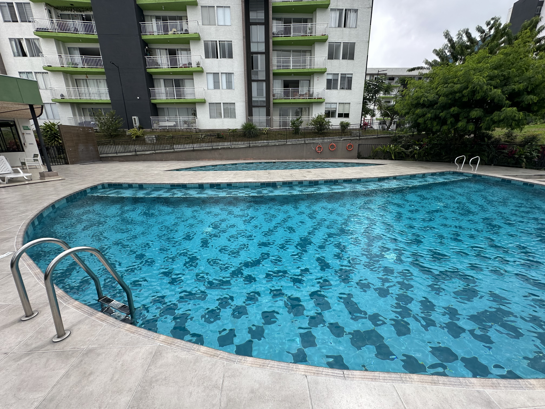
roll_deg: +0.1
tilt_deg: -15.4
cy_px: 204
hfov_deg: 102.1
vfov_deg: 85.7
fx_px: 220
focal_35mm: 14
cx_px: 272
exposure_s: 1/1770
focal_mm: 2.22
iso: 40
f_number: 2.2
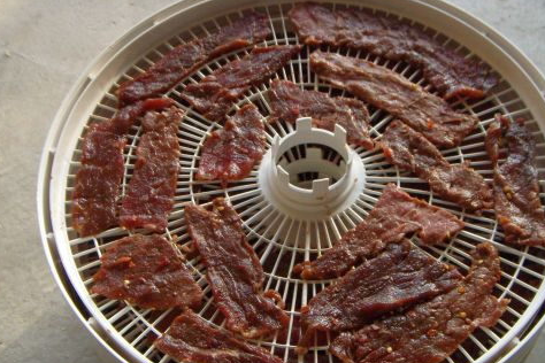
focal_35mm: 50
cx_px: 294
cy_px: 211
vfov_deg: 27.0
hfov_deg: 39.6
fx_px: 757
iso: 200
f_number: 3.5
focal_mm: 6.4
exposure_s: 1/143
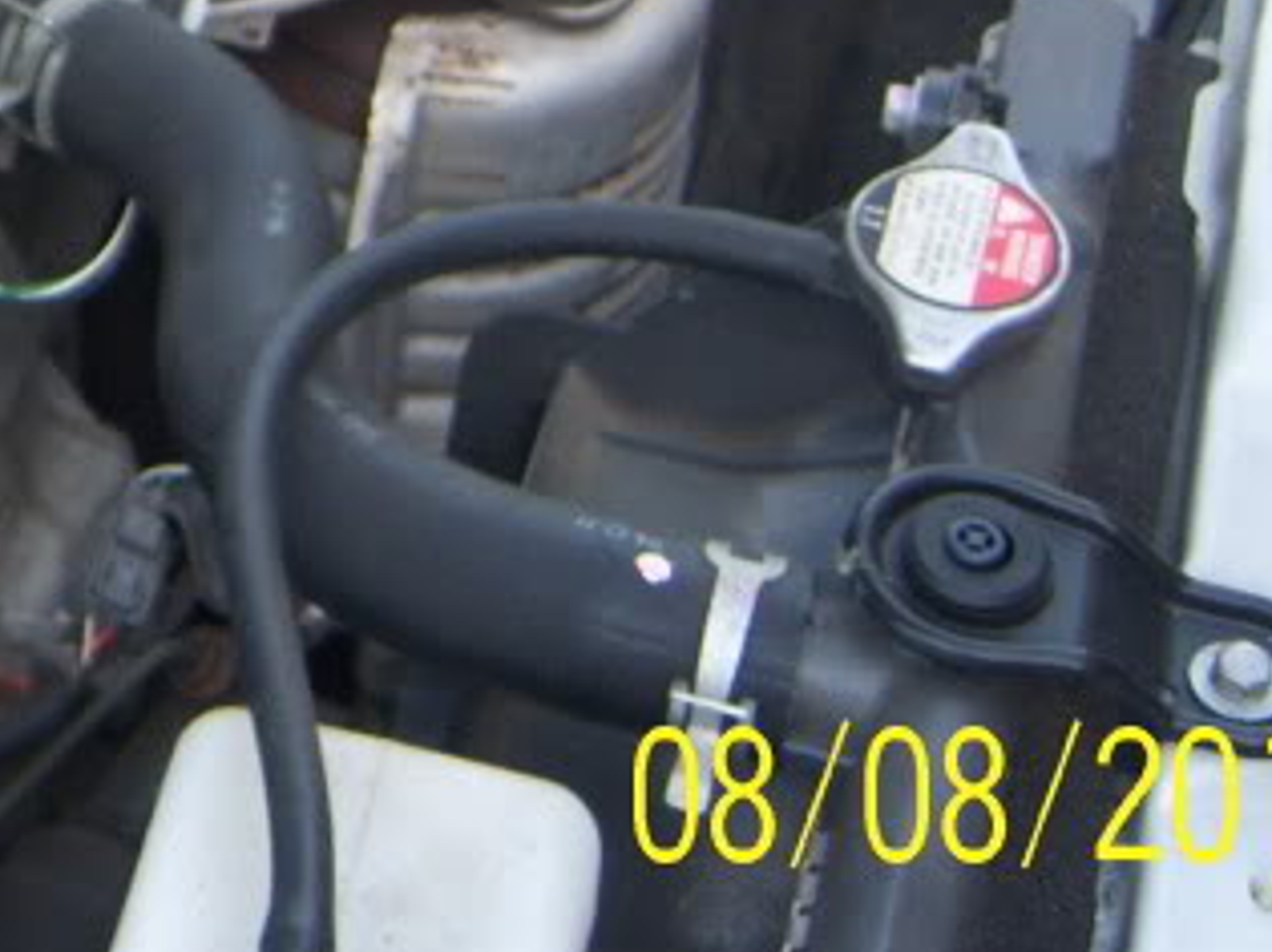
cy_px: -407
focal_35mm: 117
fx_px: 4298
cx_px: -464
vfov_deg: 12.1
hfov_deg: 15.8
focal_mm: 7.5
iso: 80
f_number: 2.8
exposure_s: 1/80
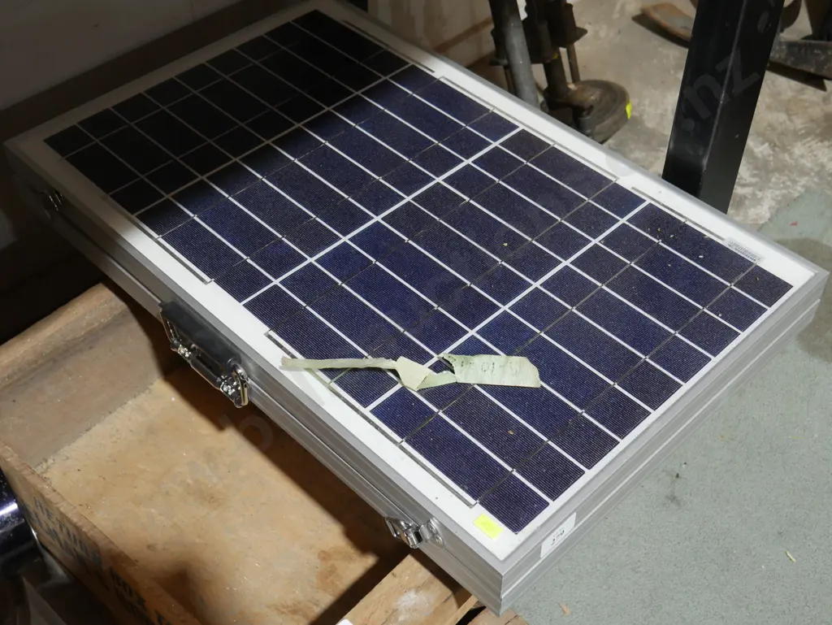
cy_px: 312
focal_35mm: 46
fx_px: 1106
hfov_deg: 41.2
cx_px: 416
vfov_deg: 31.5
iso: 1250
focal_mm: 23
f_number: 5.1
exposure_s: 1/60
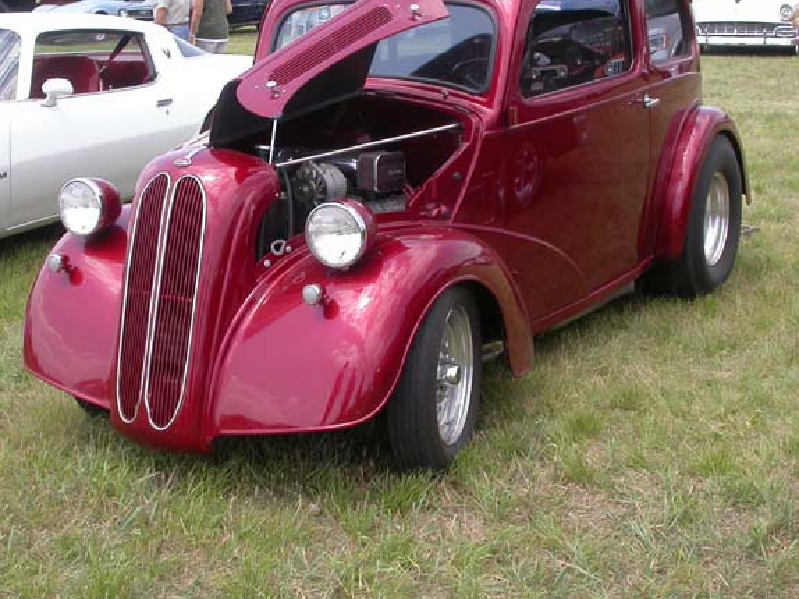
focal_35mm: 53
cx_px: 377
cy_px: 219
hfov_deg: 36.2
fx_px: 1223
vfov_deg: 27.4
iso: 100
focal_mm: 7.85
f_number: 6
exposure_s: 1/194
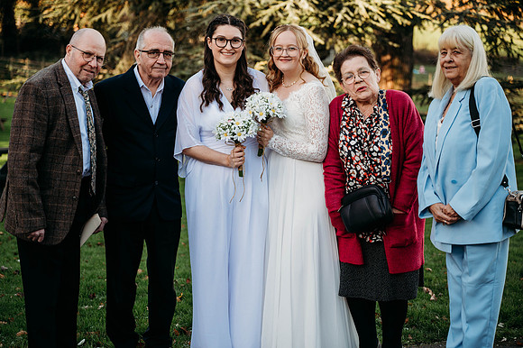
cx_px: 262
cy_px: 174
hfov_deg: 28.9
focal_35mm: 70
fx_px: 1016
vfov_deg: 19.4
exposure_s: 1/500
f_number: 2.8
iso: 100
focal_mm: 70
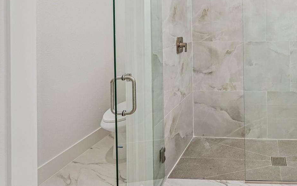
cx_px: 251
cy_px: 18
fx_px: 227
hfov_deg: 59.3
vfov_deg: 41.0
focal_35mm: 28
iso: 400
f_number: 8
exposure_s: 1/20
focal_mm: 16
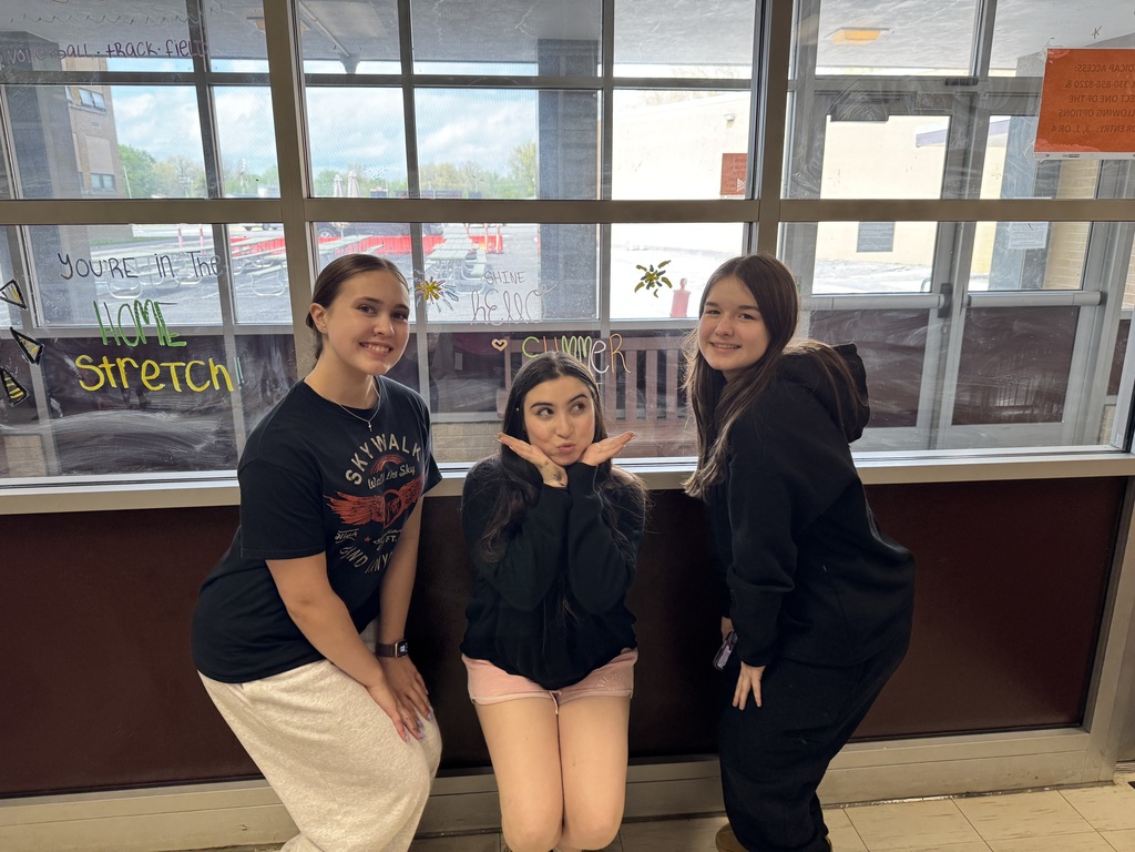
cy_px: 426
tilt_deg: -15.6
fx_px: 787
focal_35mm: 24
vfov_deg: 56.8
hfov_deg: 71.6
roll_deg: +0.8
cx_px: 568
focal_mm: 6.76
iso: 160
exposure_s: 1/120
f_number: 1.78
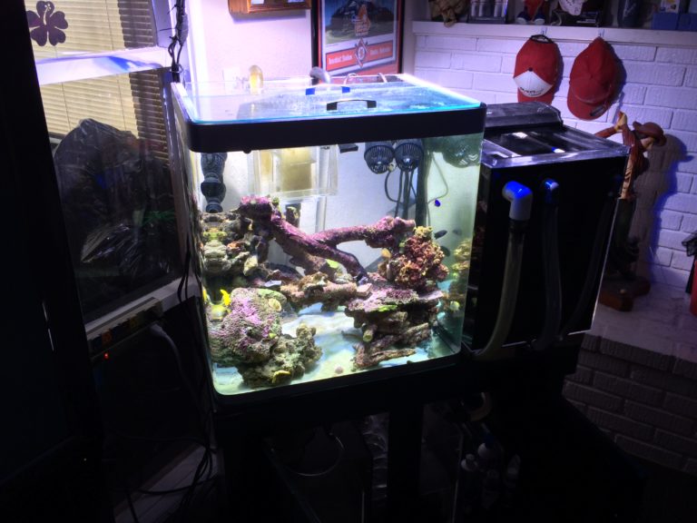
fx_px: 584
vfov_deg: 48.2
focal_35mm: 29
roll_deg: +1.3
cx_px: 348
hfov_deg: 61.7
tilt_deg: -24.1
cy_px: 262
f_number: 2.2
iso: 50
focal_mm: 4.15
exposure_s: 1/60
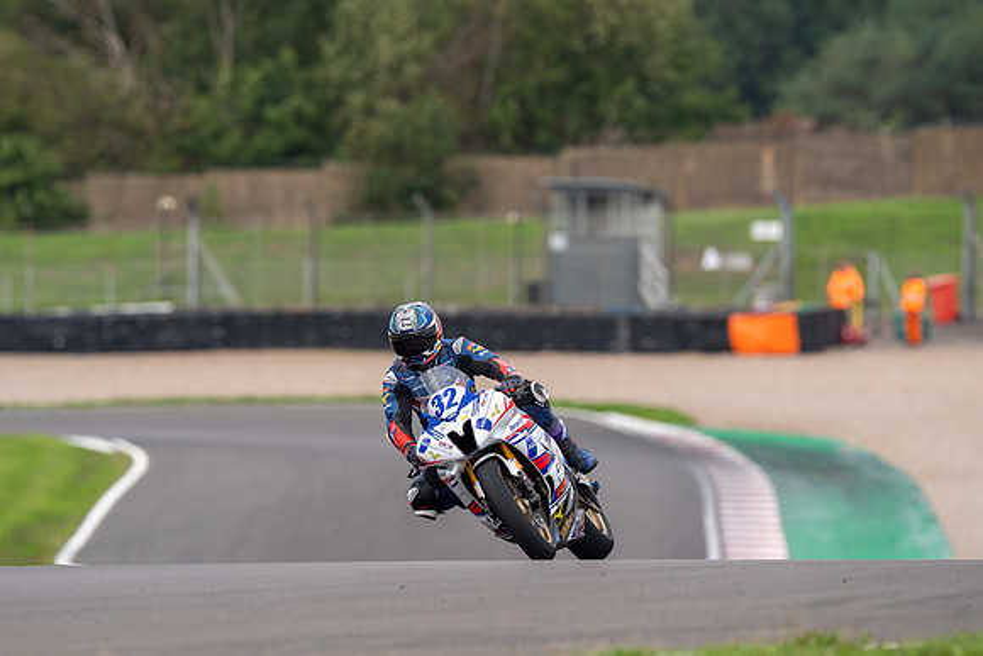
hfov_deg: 3.1
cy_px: 294
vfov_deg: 2.1
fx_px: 18088
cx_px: 463
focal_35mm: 662
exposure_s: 1/500
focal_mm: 600
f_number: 7.1
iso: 250
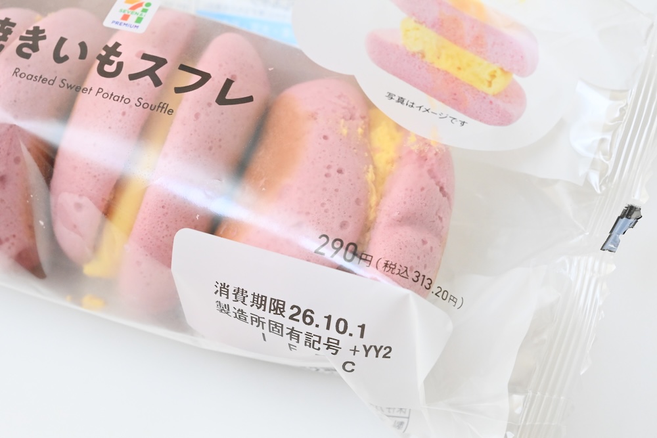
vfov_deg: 22.6
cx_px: 328
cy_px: 219
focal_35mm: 60
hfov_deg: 33.4
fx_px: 1095
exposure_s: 1/250
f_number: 13
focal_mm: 60
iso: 6400
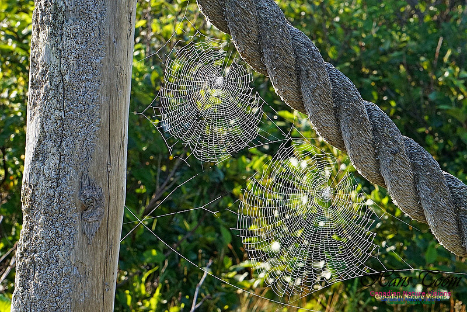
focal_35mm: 132
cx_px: 234
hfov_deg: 15.5
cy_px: 156
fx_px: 1713
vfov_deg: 10.4
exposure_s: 1/200
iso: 1000
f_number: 14
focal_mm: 88
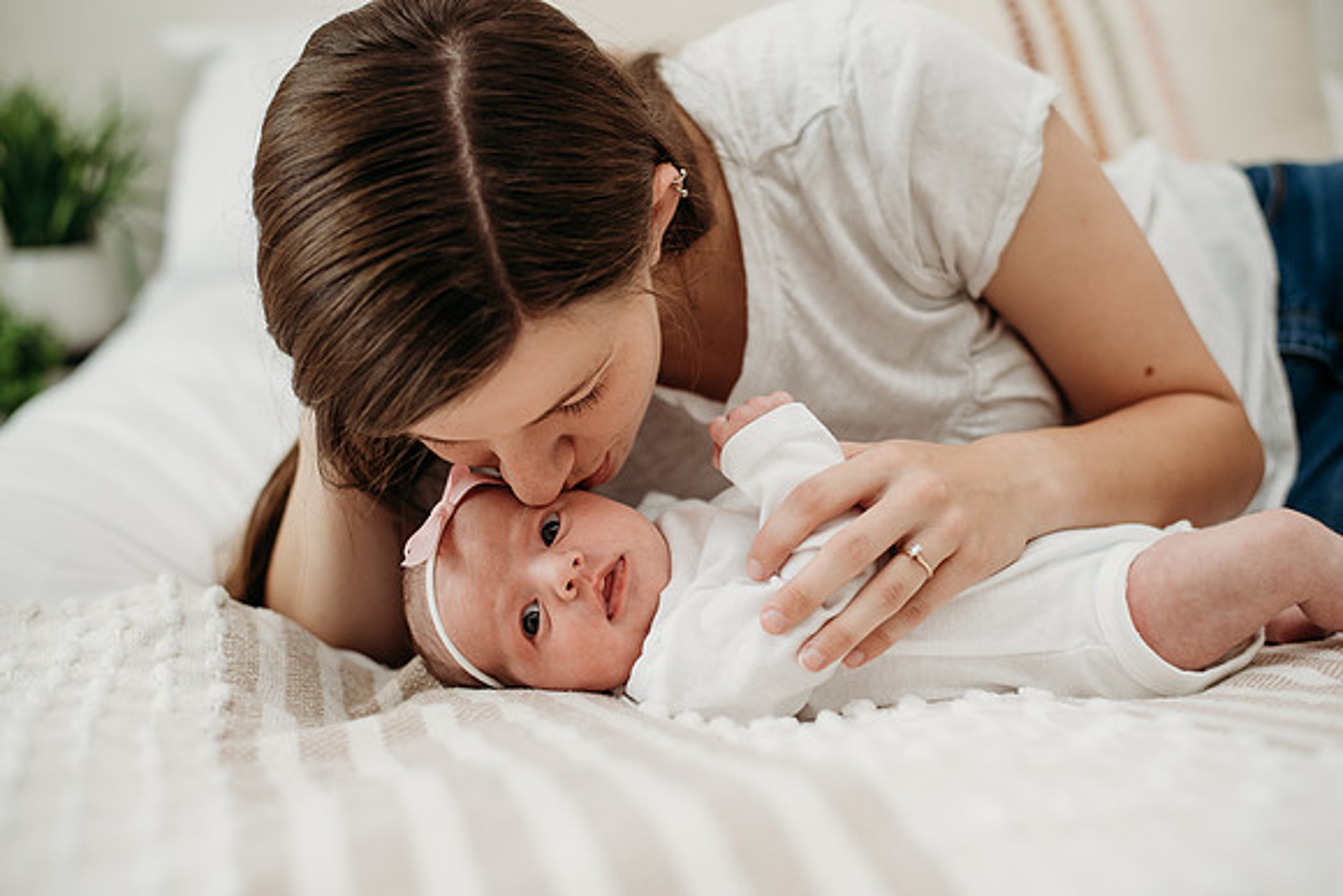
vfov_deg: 27.0
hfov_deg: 39.6
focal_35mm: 50
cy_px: 448
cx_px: 672
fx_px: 1866
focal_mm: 50
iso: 400
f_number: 2.5
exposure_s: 1/200
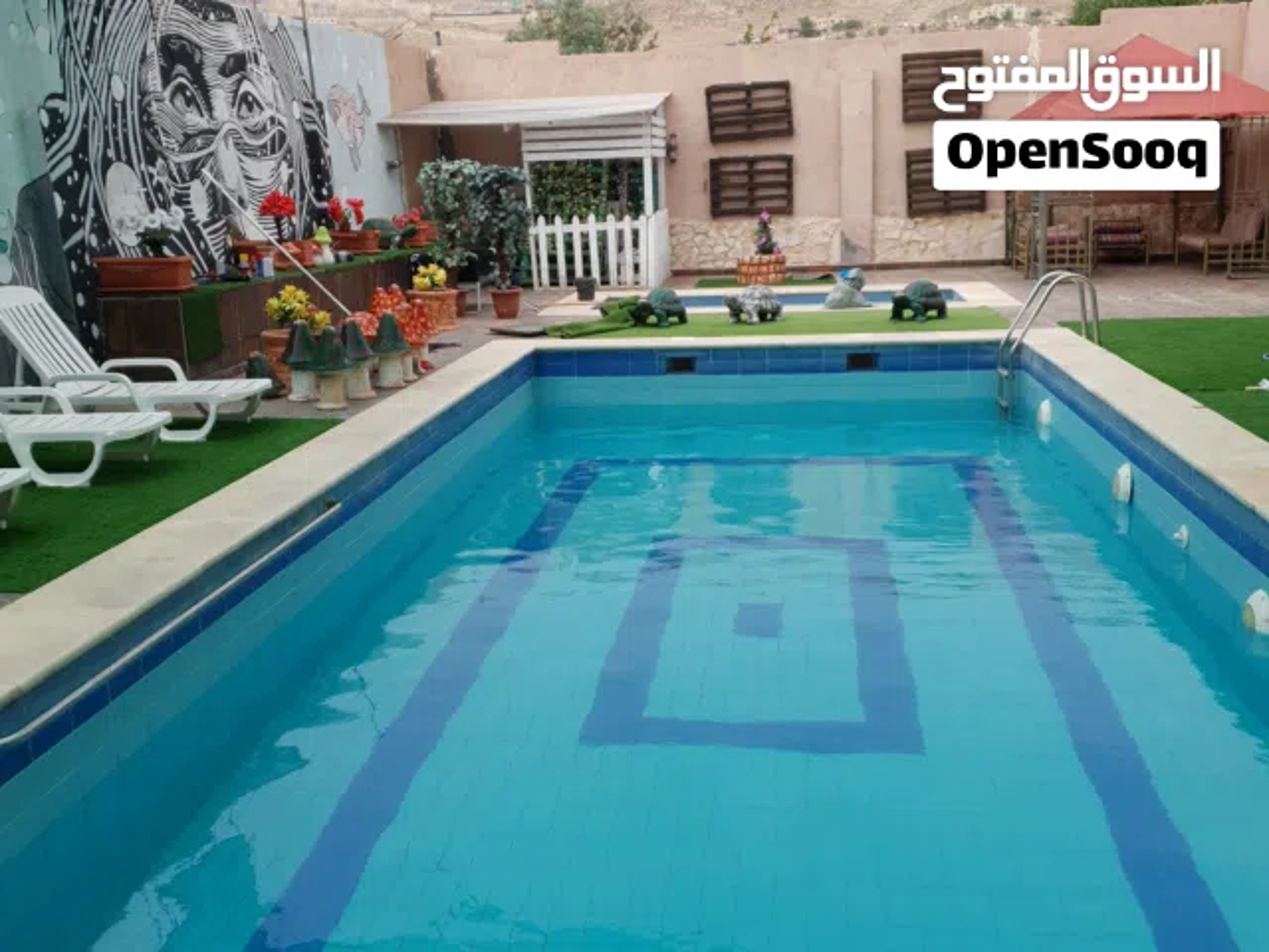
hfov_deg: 67.3
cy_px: 476
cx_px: 634
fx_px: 953
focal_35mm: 26
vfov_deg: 53.1
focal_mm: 4.3
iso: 50
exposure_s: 1/591
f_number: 1.5
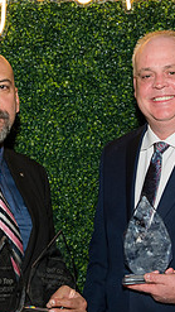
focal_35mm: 91
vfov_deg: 23.4
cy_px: 189
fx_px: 750
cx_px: 86
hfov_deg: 13.3
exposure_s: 1/160
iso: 800
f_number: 5
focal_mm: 37
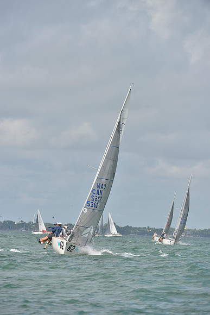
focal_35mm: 270
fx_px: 2361
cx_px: 105
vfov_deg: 7.6
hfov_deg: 5.1
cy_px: 158
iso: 280
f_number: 8
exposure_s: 1/1250
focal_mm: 270
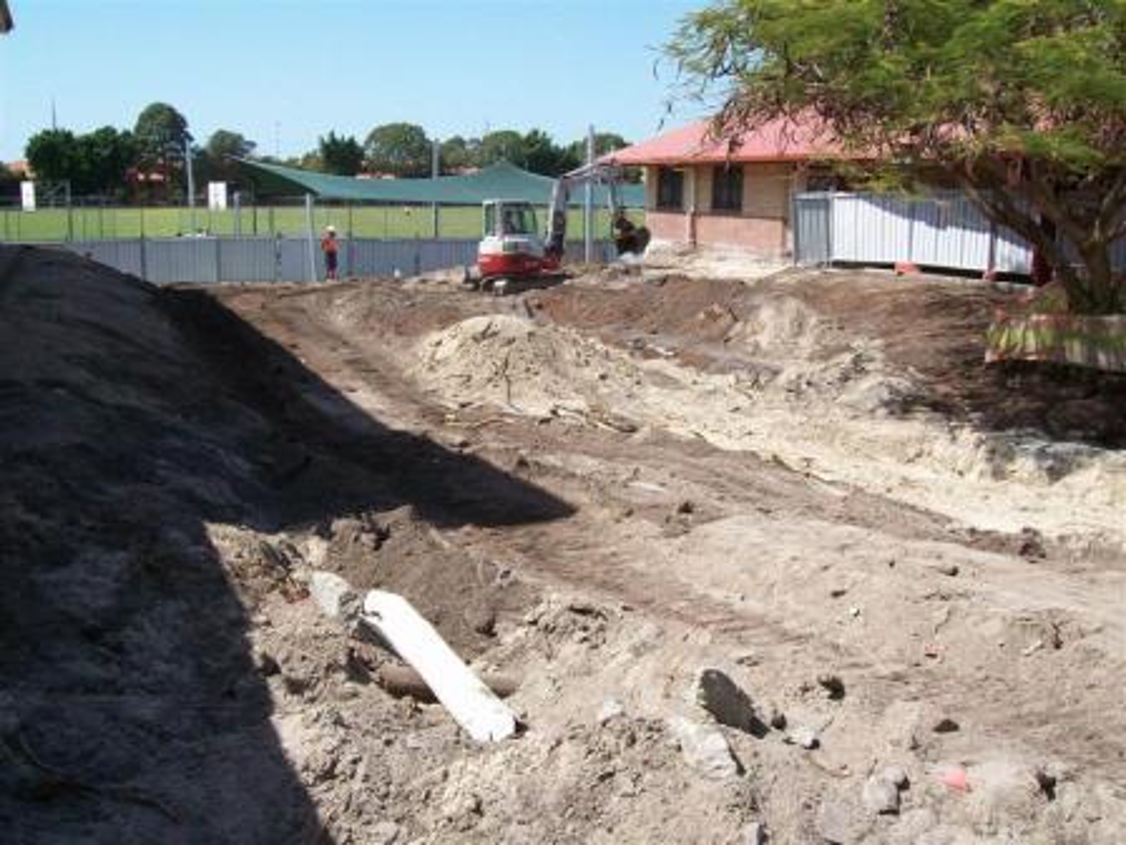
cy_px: 422
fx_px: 1171
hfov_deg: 51.4
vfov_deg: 39.7
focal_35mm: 36
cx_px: 563
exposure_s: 1/394
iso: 80
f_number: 4.8
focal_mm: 6
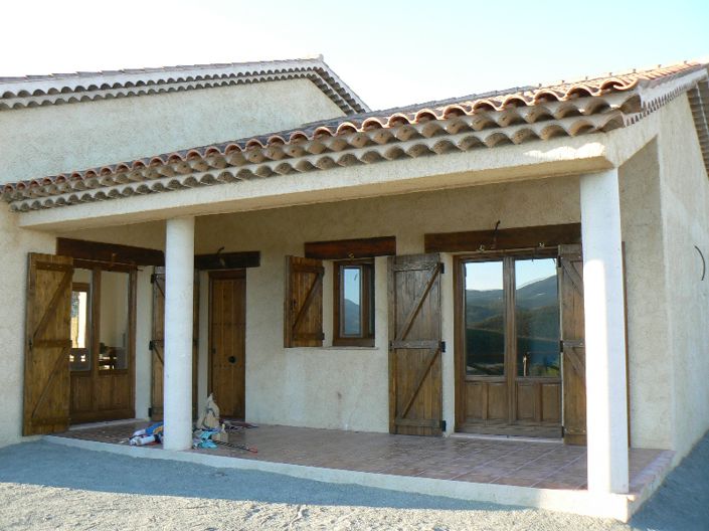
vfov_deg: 39.6
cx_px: 354
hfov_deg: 51.4
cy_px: 266
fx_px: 737
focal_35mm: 36
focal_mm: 6
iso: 80
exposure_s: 1/125
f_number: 4
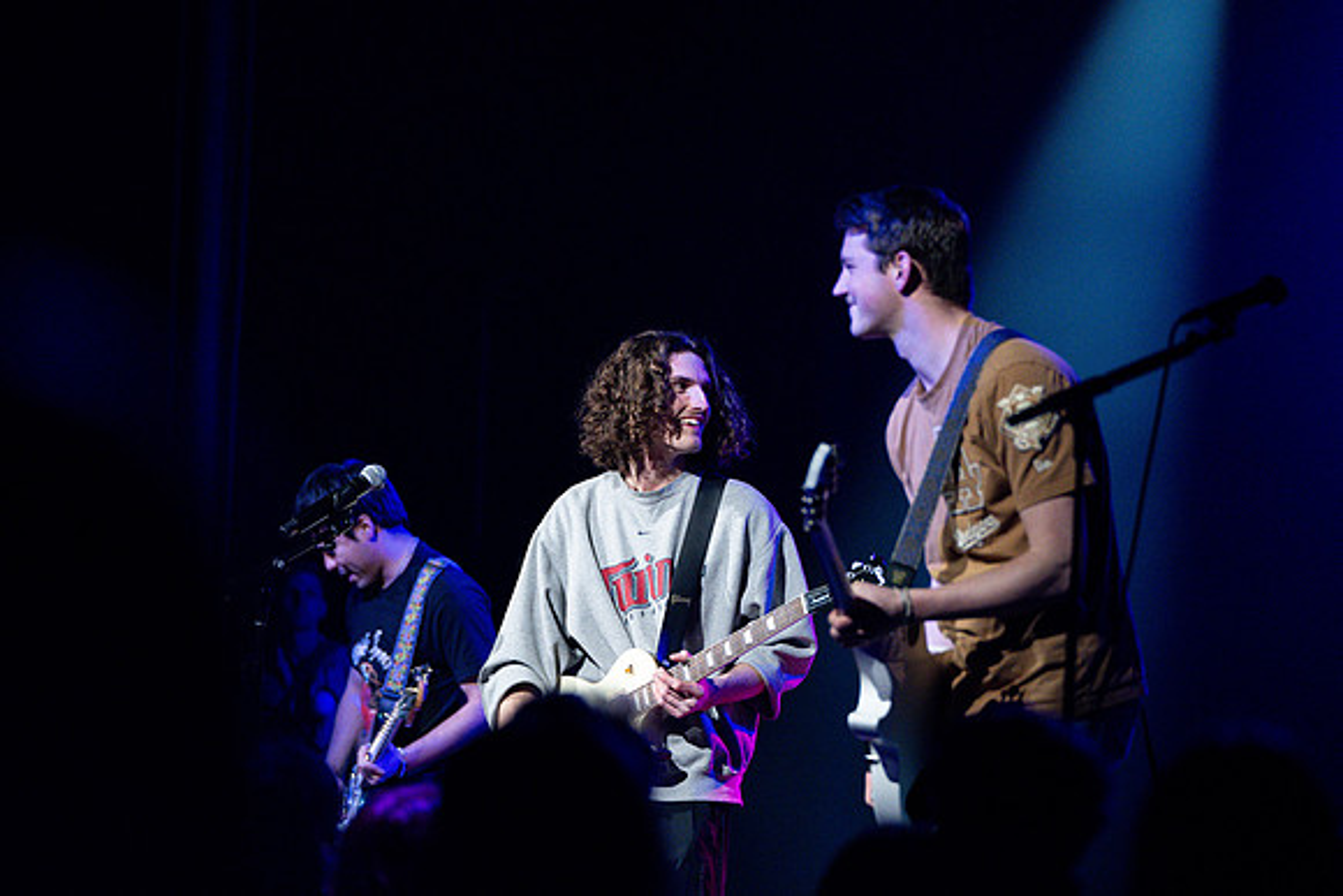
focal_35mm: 155
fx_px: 5768
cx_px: 709
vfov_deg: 8.9
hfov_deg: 13.3
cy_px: 363
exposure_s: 1/500
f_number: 2.8
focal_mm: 130
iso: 3200
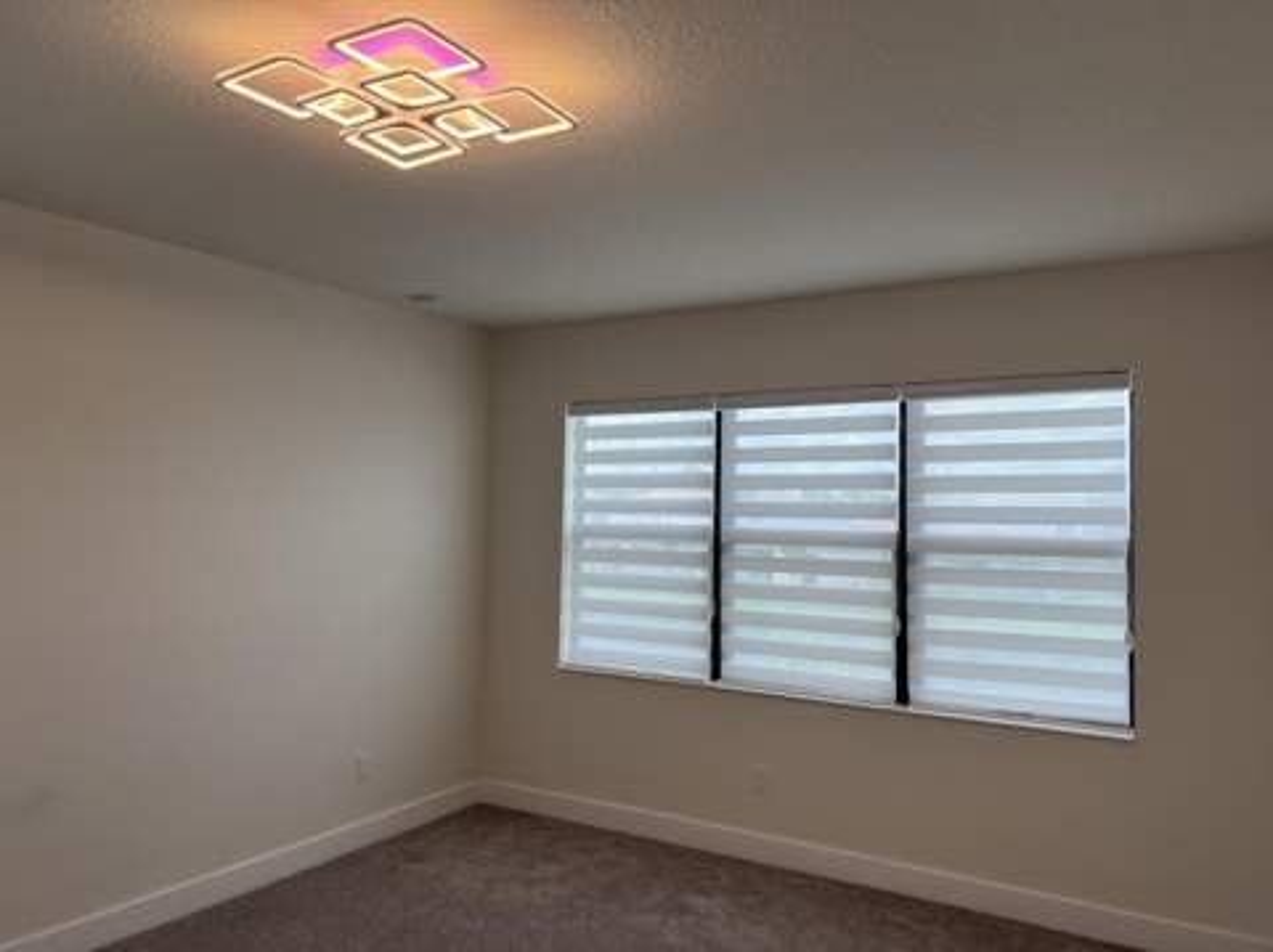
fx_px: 955
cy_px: 476
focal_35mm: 26
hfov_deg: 67.4
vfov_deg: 53.0
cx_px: 636
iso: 50
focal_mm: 5.7
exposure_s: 1/421
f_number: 1.5
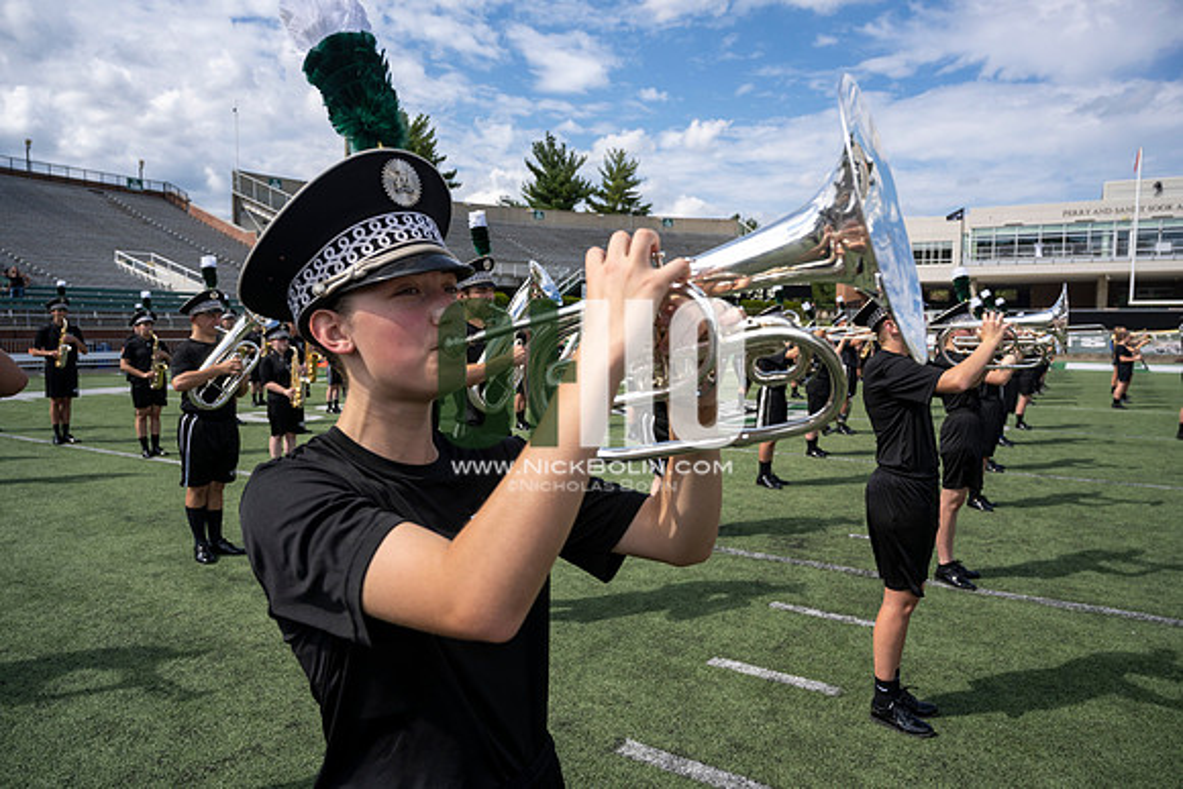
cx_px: 592
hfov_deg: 73.7
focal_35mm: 24
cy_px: 394
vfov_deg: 53.2
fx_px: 789
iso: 200
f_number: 5
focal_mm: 24
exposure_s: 1/1600
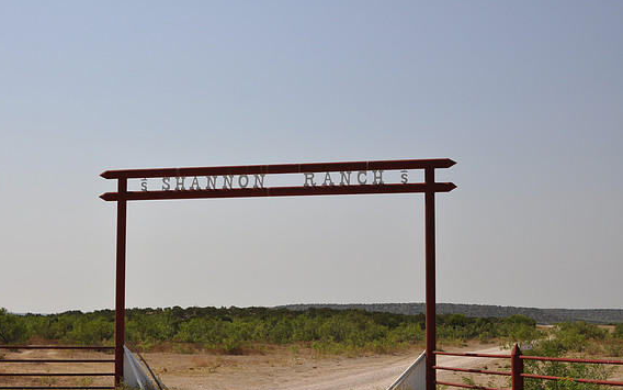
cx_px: 306
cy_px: 209
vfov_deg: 23.7
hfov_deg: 37.2
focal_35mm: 55
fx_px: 926
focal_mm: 35
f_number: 8
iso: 200
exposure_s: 1/250
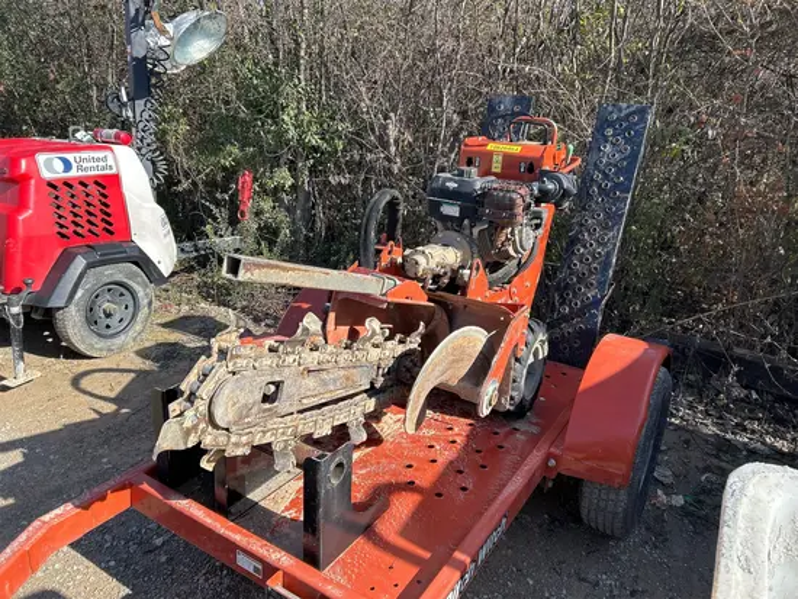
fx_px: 600
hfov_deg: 67.3
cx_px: 399
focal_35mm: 26
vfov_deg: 53.1
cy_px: 300
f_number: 1.5
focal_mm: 5.7
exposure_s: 1/1597
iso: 50
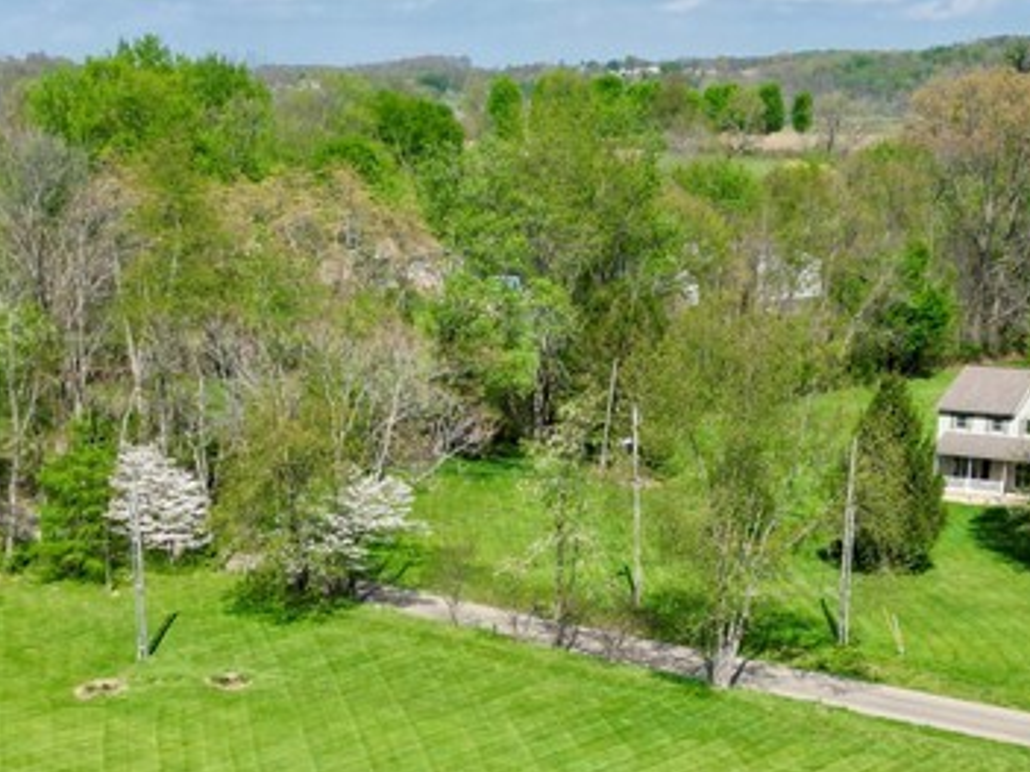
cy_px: 889
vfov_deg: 19.9
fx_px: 2082
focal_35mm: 70
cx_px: 464
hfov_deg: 27.8
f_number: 1.7
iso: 110
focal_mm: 6.72
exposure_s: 1/3200
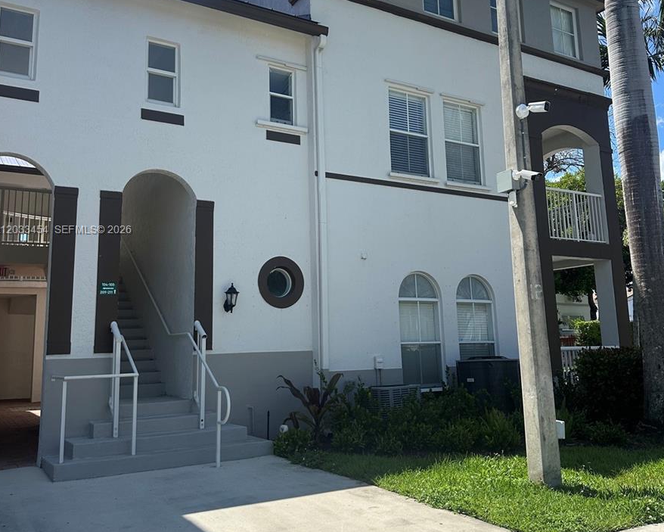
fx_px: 629
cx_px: 332
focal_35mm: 32
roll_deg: +1.2
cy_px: 231
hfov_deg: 55.6
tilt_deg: +11.0
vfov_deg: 45.7
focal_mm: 6.86
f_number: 1.78
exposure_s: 1/4348
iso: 80
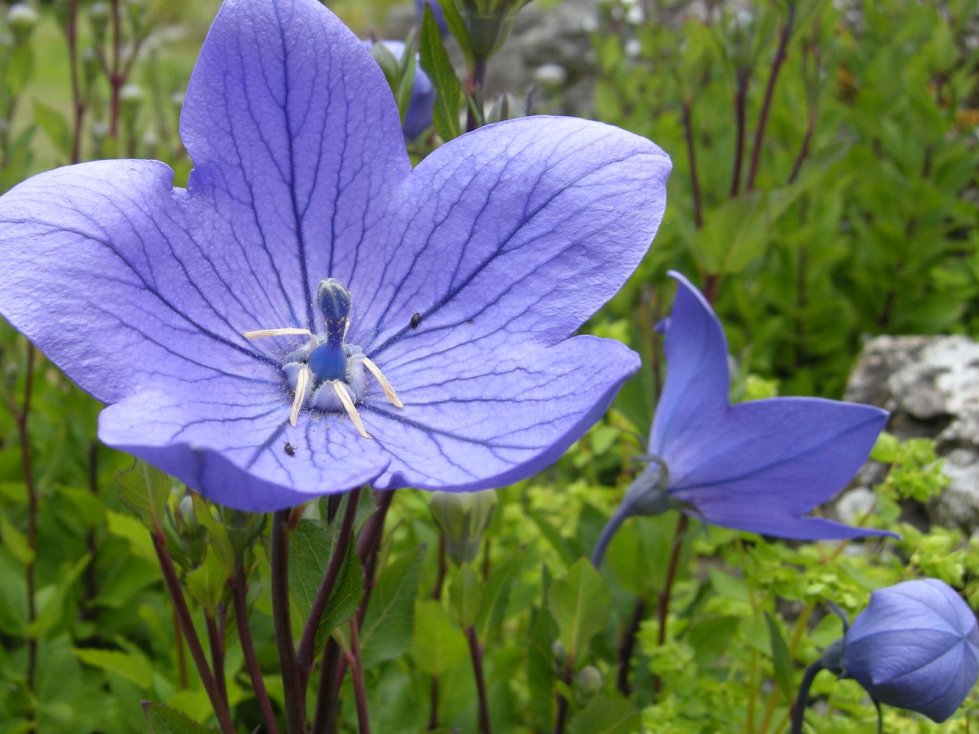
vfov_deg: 31.5
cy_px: 396
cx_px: 343
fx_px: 1301
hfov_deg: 40.8
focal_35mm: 46
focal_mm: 7.5
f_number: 3.8
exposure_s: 1/130
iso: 64
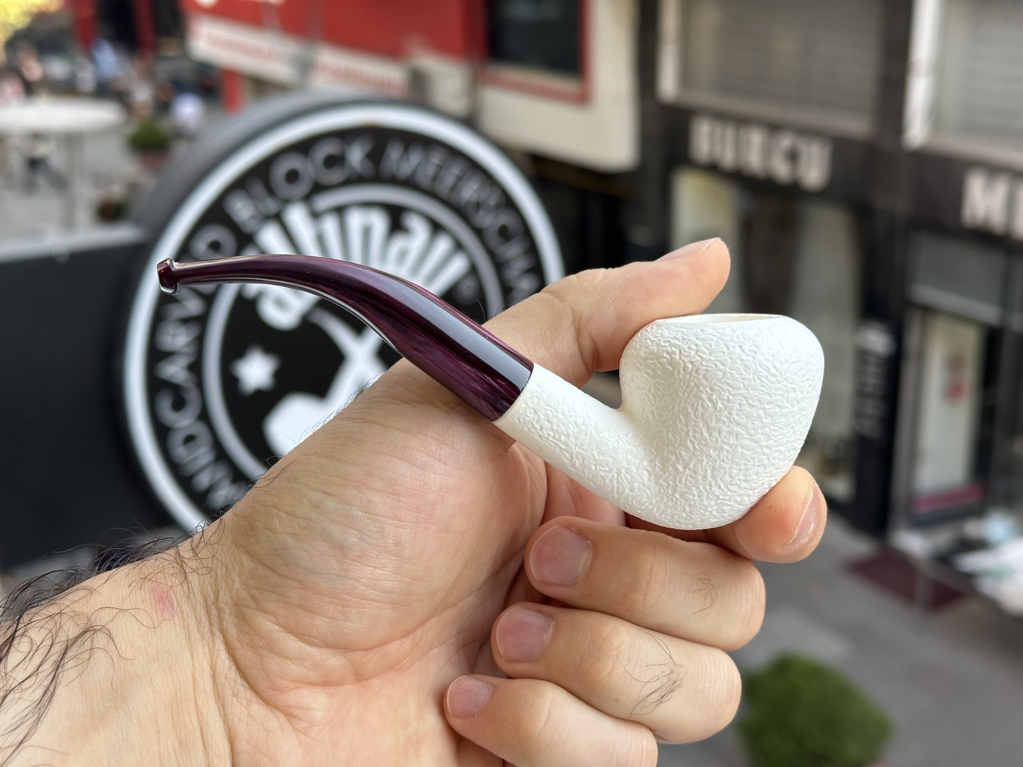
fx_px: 1419
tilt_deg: -18.9
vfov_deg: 30.3
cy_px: 384
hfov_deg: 39.7
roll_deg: +0.3
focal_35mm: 48
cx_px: 512
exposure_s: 1/275
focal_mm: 6.86
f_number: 1.78
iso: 64
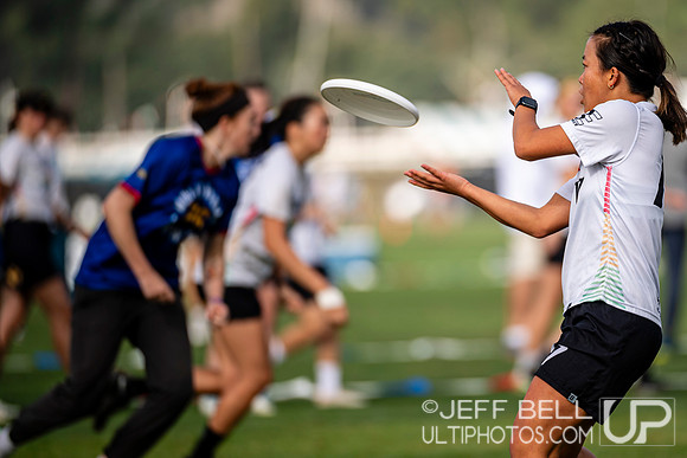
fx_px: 8197
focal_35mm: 429
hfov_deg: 4.8
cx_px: 492
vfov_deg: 3.2
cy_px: 229
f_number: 2.8
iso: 100
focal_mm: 300
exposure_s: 1/1250
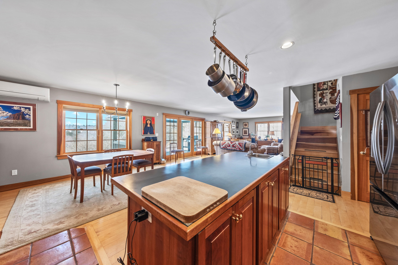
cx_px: 199
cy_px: 132
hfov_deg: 112.6
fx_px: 133
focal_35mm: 12
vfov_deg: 90.0
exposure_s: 1/2.5
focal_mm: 8
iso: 500
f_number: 8
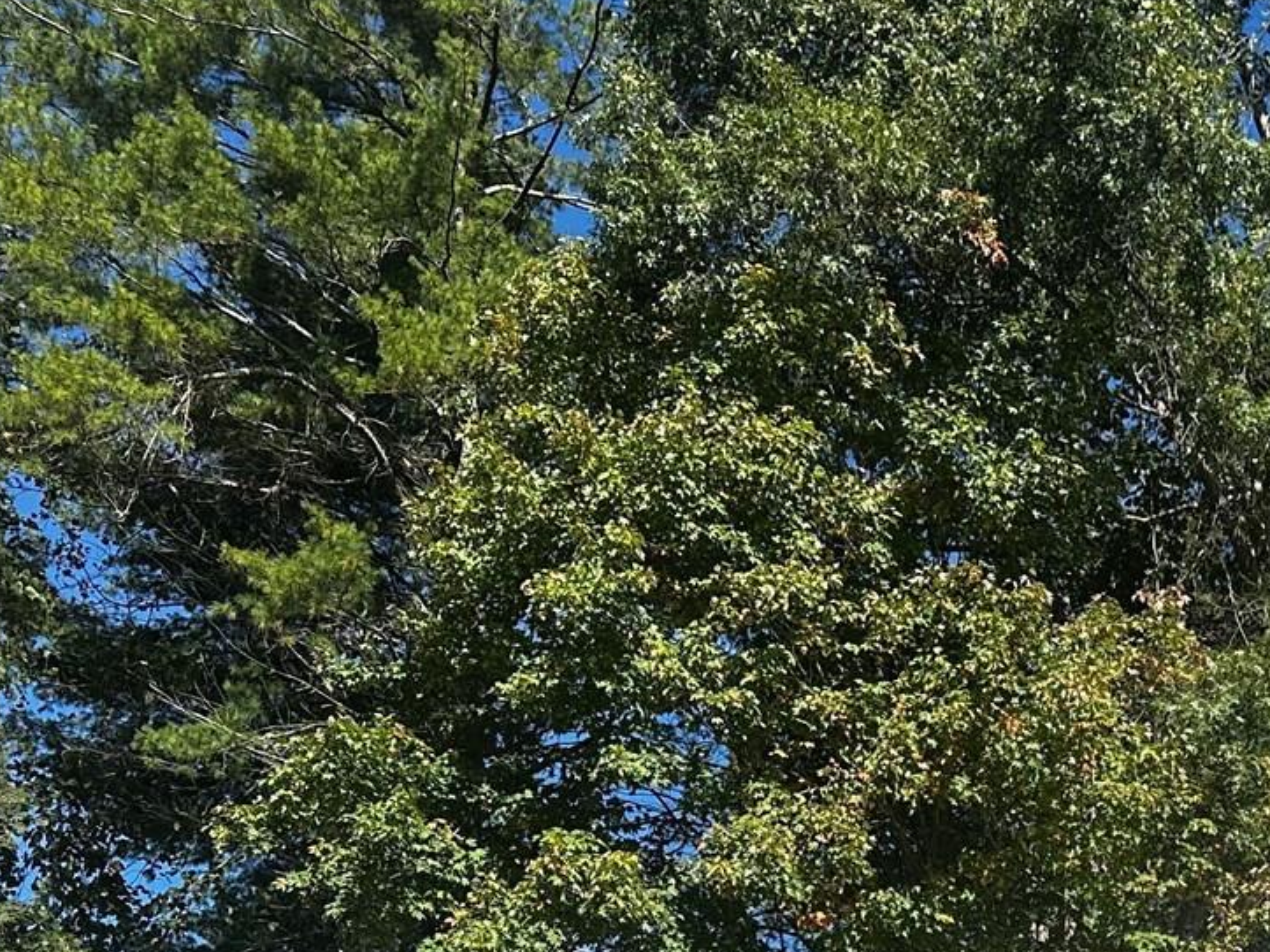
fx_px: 2494
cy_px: 1189
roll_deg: -0.2
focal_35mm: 68
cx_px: 1158
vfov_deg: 20.1
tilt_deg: +12.8
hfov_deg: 27.5
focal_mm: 6.86
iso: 80
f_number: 1.78
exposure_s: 1/2882
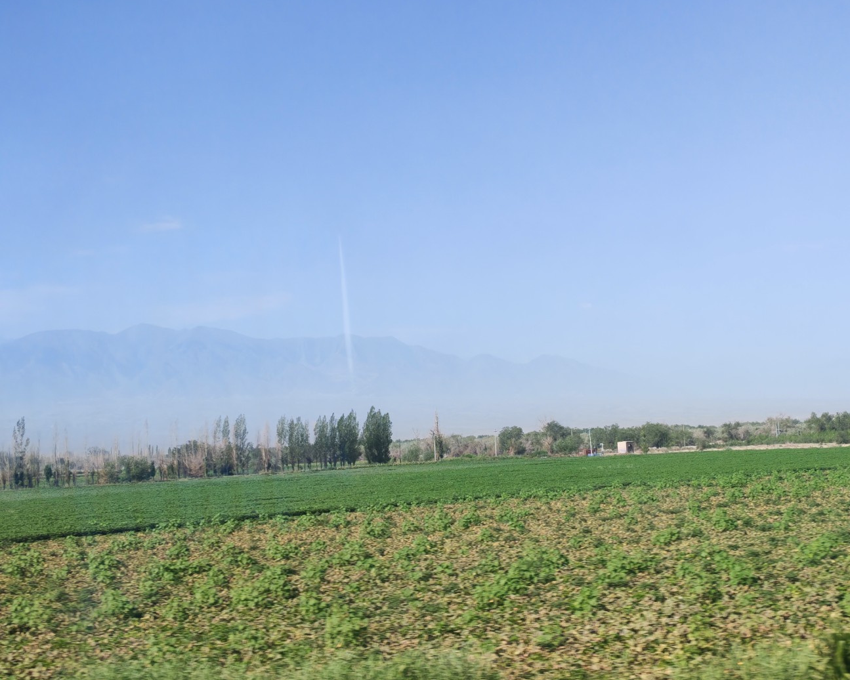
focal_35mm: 57
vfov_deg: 26.7
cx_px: 459
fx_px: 1434
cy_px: 339
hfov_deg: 33.0
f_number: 1.95
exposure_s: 1/300
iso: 50
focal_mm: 5.52
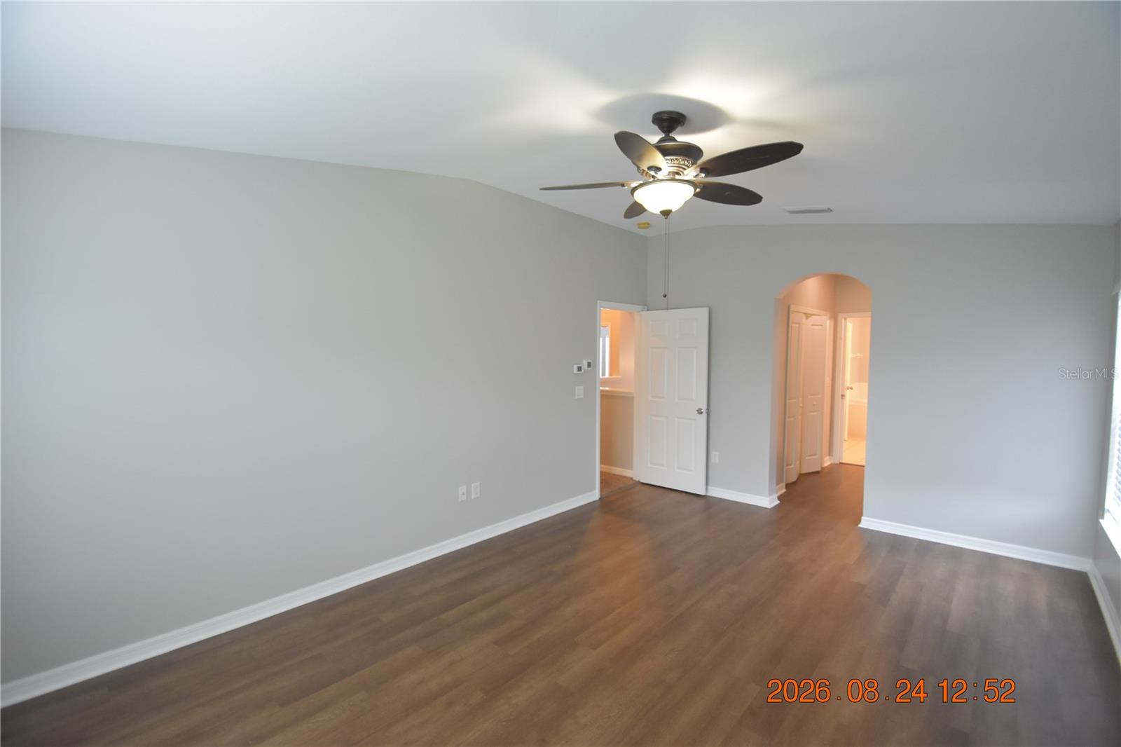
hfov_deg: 100.4
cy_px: 374
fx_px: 467
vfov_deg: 77.3
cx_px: 560
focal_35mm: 15
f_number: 3.5
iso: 1600
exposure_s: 1/60
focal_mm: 10
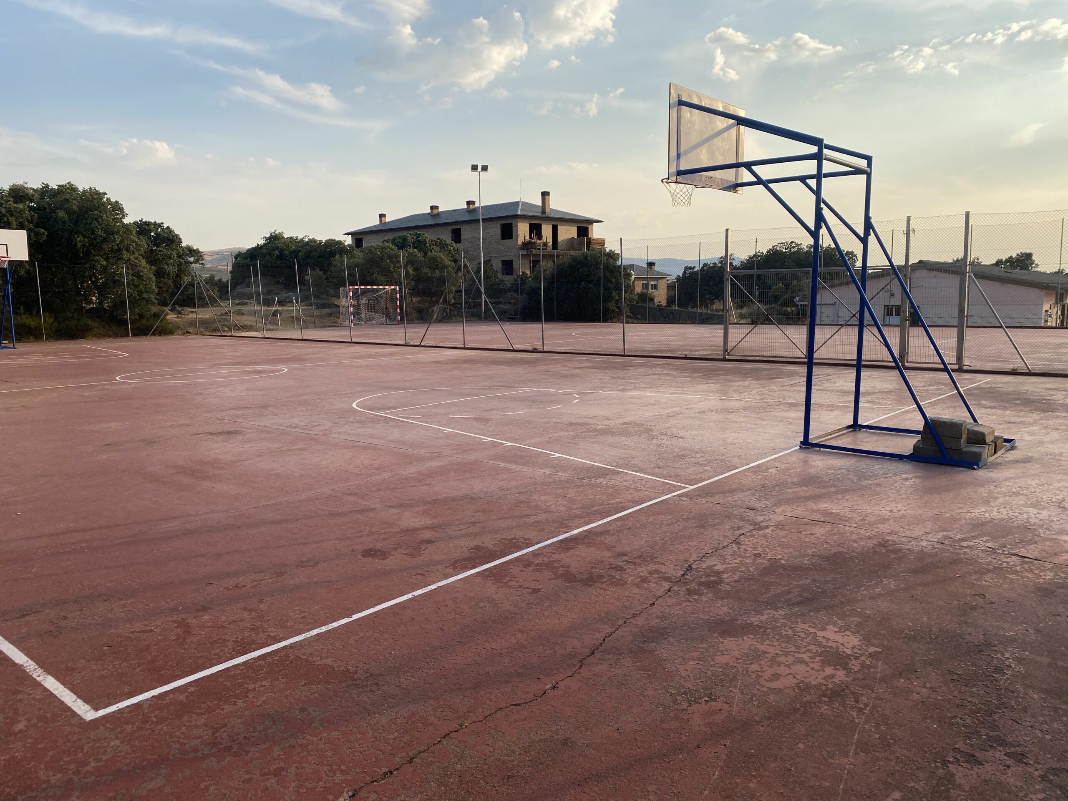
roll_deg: +0.3
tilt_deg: -7.8
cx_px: 534
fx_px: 802
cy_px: 400
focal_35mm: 26
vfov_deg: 53.1
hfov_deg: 67.3
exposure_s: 1/1701
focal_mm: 4.25
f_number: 1.8
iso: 32
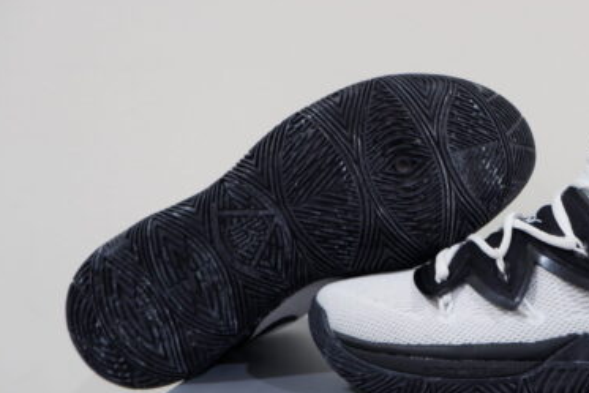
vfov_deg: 35.9
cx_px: 466
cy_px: 234
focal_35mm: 37
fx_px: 606
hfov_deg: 49.1
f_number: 3.5
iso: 800
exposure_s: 1/25
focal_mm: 15
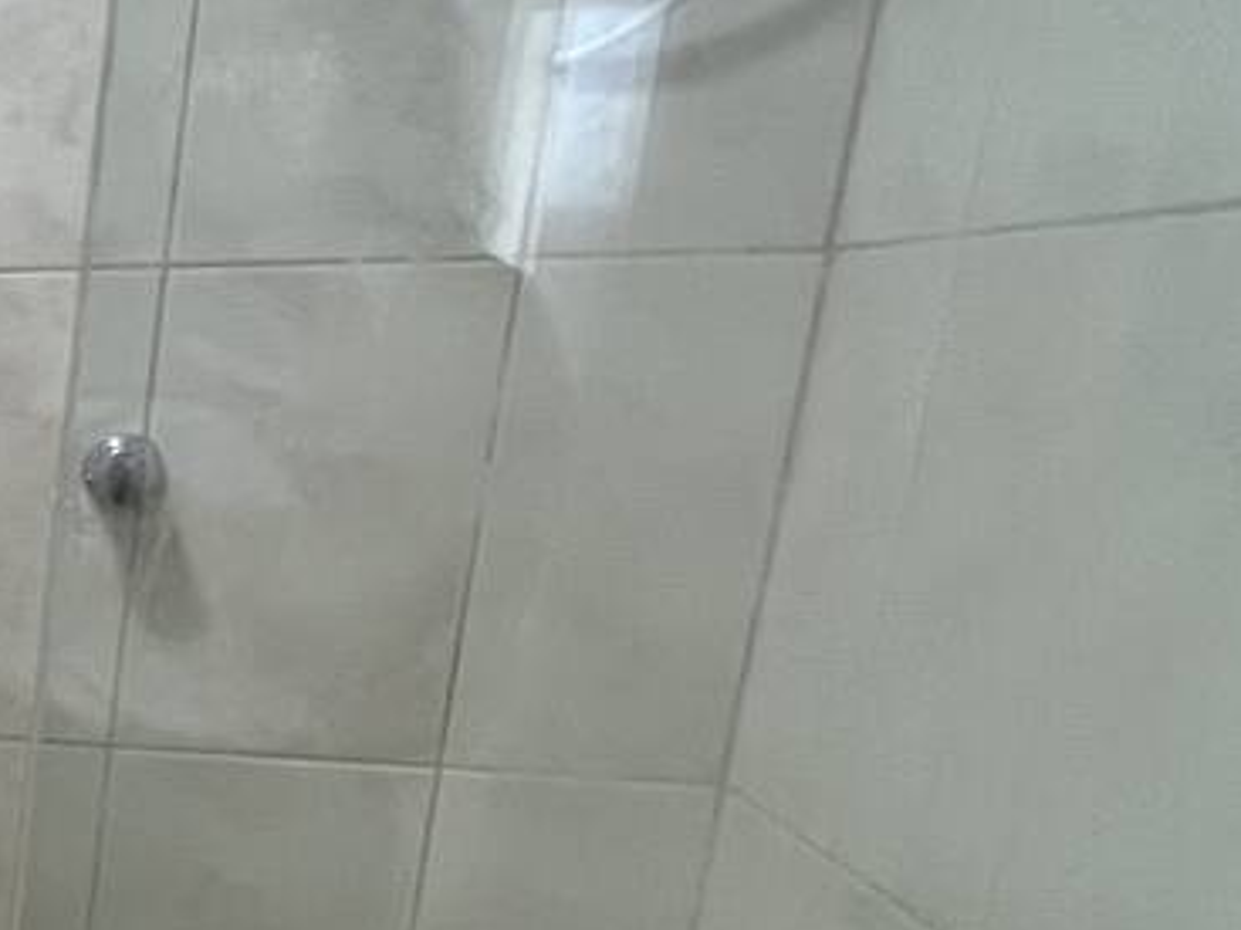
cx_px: -828
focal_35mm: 51
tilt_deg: -14.6
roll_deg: +1.0
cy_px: 876
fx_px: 1828
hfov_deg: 24.2
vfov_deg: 27.3
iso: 250
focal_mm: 1.57
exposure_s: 1/120
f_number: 1.8
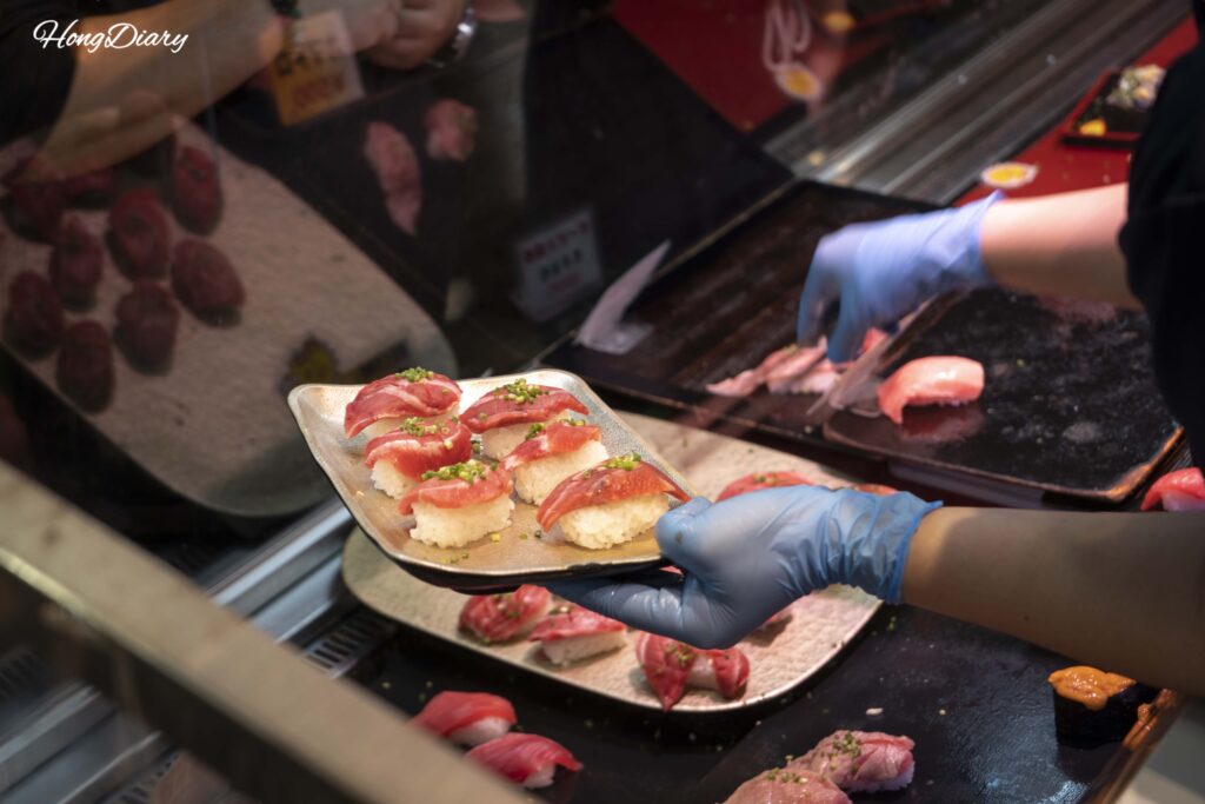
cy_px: 402
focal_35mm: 60
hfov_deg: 33.4
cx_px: 602
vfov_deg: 22.6
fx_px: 2008
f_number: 5.6
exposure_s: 1/60
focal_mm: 60
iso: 200
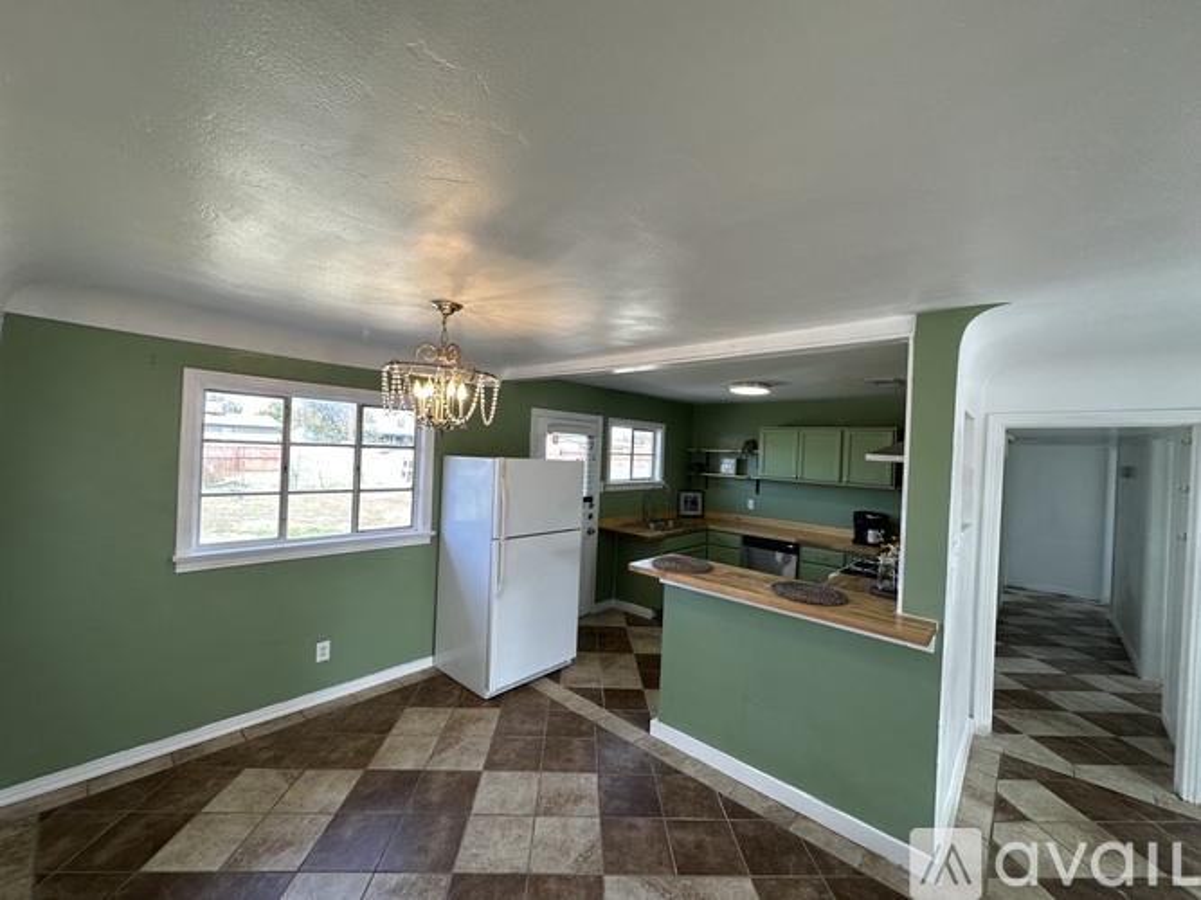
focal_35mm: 14
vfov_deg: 85.7
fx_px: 486
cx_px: 600
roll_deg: -3.3
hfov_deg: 102.1
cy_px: 450
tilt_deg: +0.6
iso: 50
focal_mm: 2.22
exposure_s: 1/120
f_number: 2.2
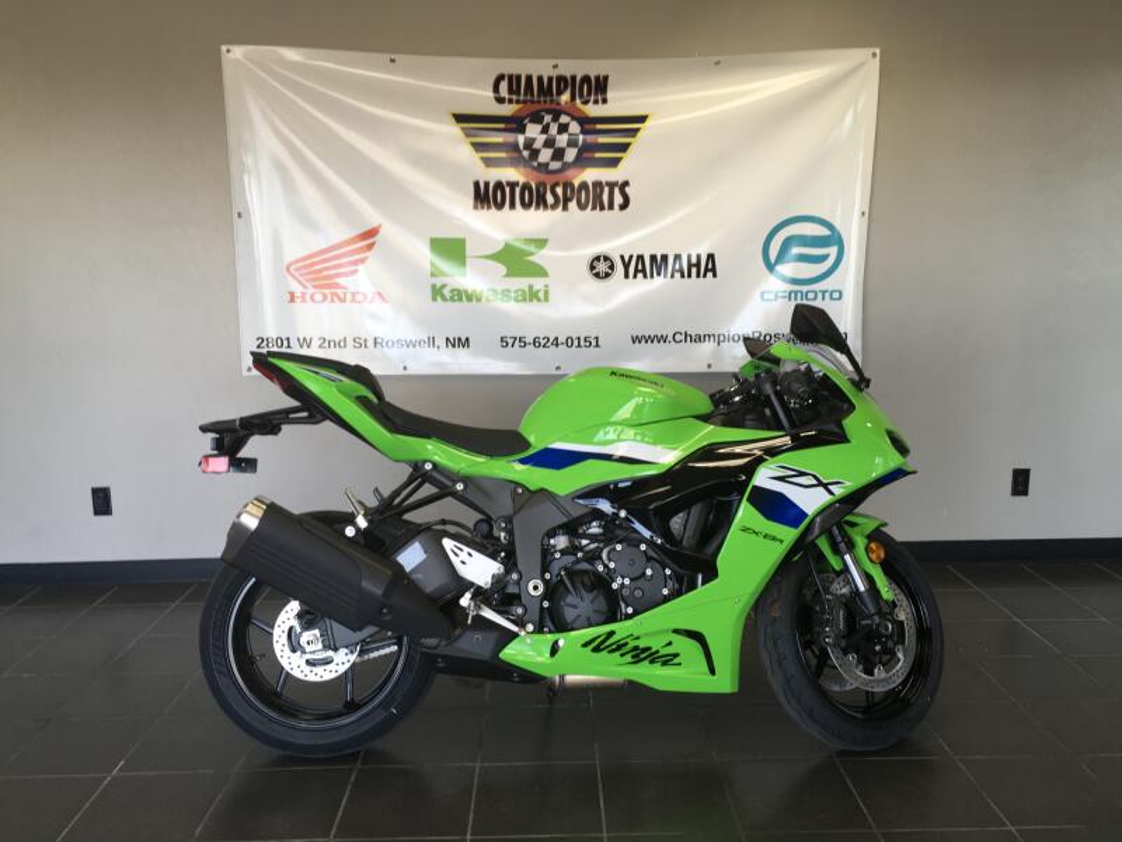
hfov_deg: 61.7
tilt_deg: -8.9
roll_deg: +0.2
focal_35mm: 29
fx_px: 940
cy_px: 421
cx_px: 561
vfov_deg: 48.2
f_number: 2.2
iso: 32
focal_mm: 4.15
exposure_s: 1/60
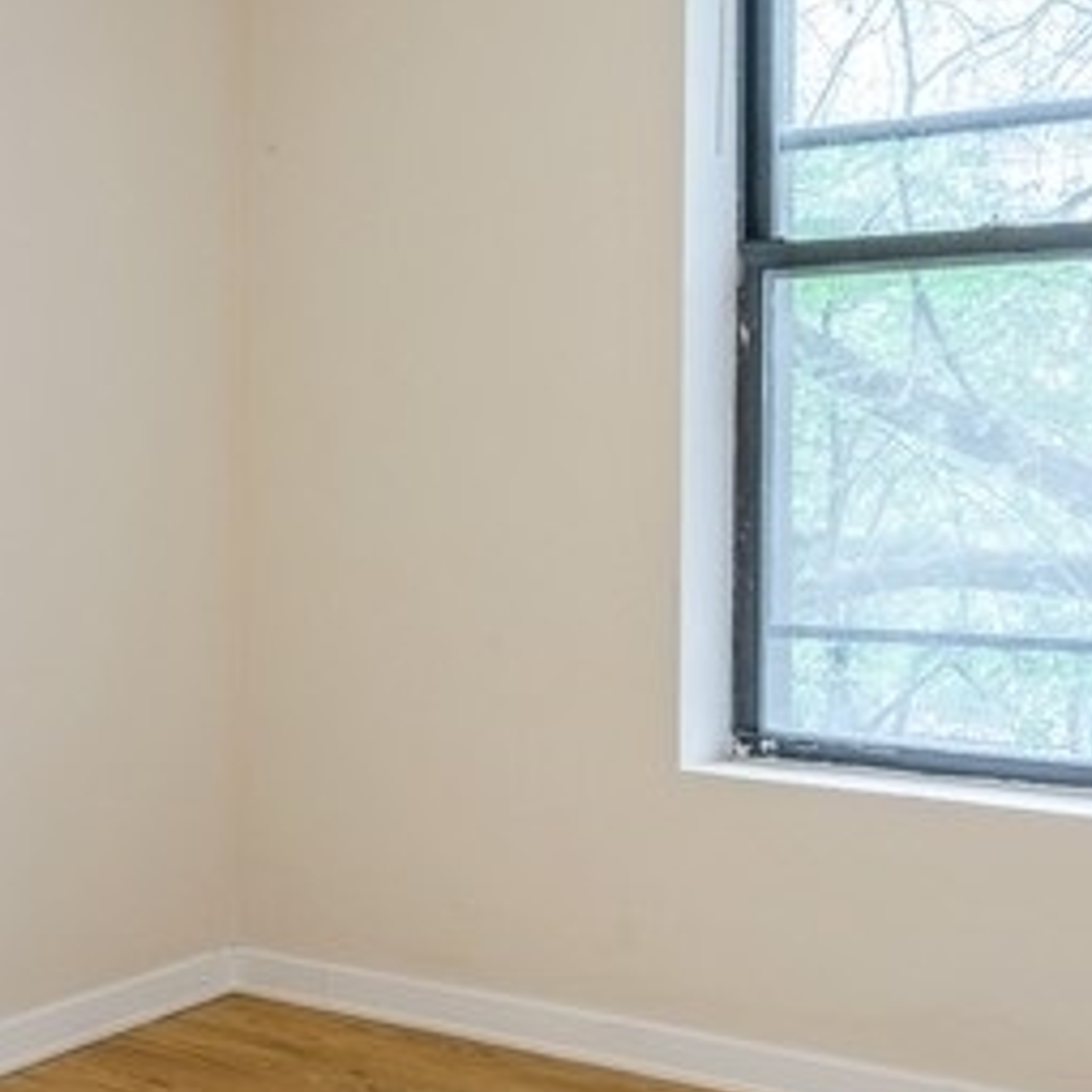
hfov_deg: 35.1
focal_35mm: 48
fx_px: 1713
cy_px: 505
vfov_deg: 35.3
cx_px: 689
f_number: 8
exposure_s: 1/4
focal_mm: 16
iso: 200
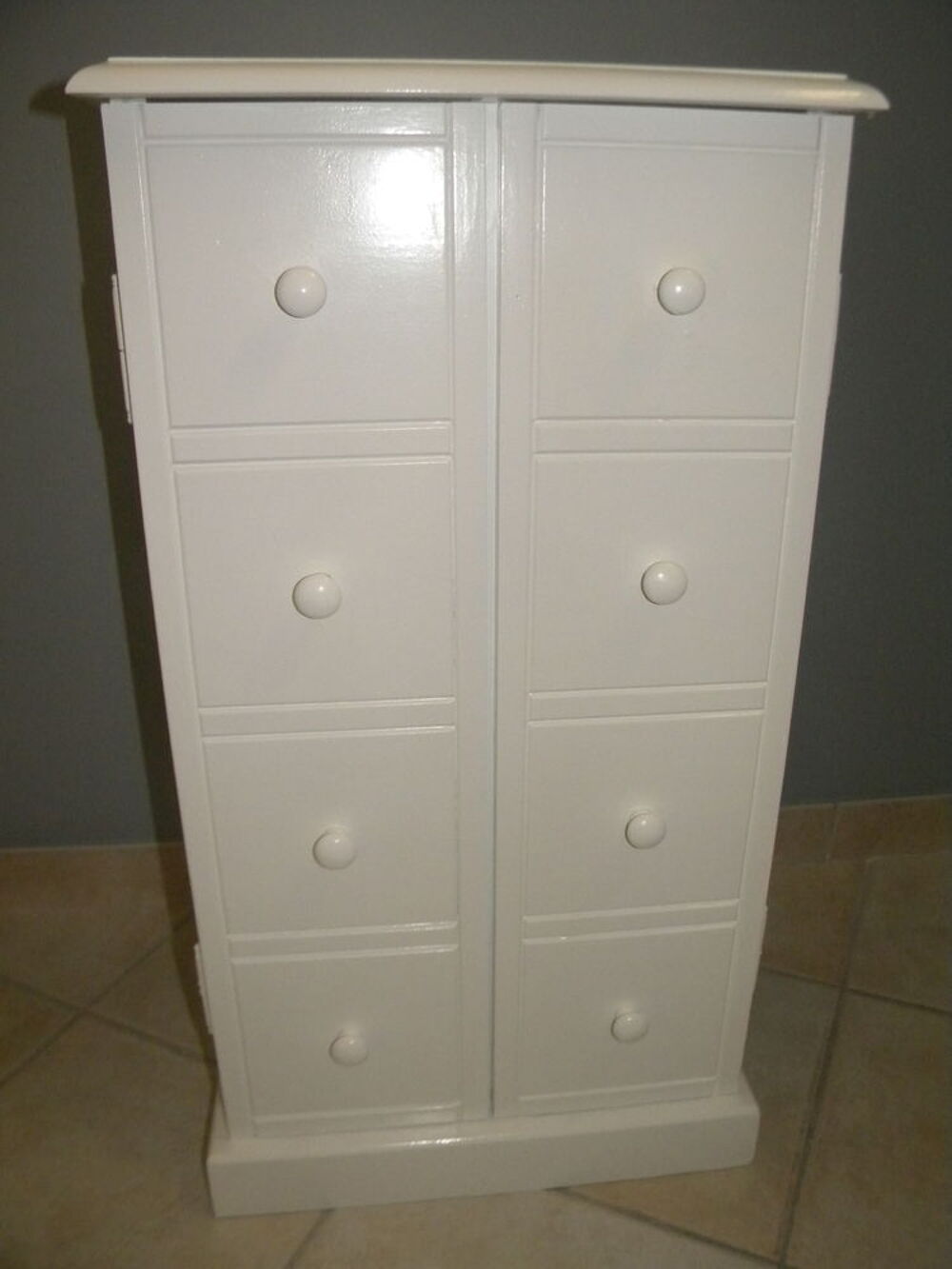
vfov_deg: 63.4
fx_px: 1027
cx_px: 476
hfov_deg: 49.8
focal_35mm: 28
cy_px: 634
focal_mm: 5
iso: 400
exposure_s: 1/26
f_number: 3.5
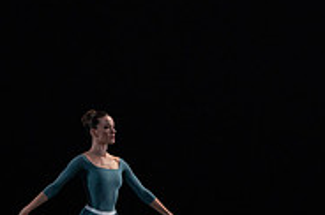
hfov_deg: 3.3
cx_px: 396
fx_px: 5696
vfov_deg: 2.2
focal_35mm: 632
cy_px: 133
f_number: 7.1
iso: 5000
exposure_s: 1/400
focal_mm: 200
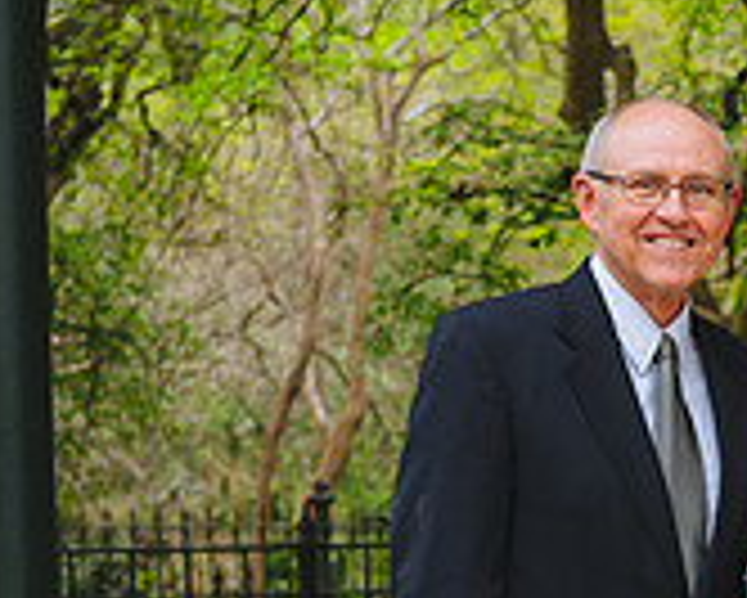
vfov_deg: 11.3
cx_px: 1044
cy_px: 660
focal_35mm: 135
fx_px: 2986
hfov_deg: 13.6
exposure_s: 1/2000
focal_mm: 36
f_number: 2.8
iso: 400
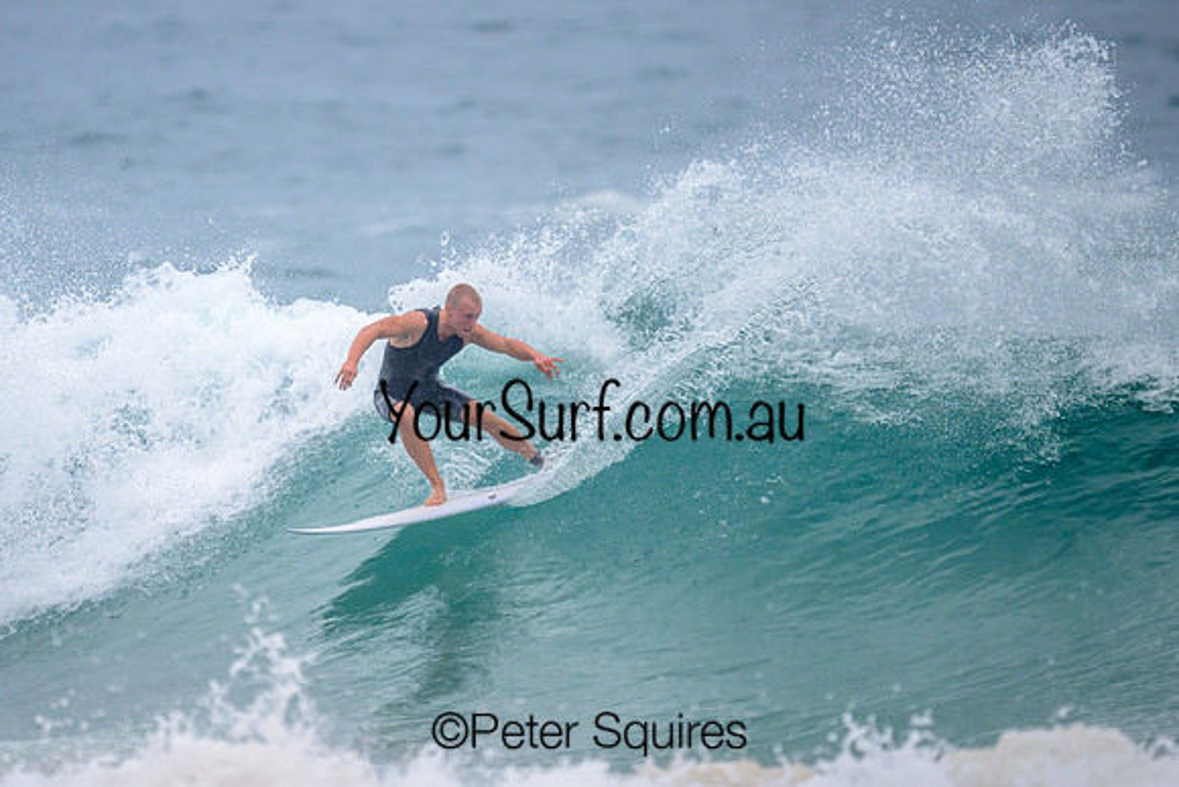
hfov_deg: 1.9
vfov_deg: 1.3
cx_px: 444
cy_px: 326
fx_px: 36032
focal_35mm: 1100
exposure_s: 1/2000
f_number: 6.3
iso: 360
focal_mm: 800
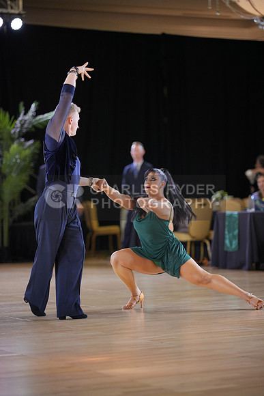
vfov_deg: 15.3
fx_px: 1473
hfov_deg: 10.2
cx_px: 132
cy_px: 198
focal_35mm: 134
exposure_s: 1/500
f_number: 2
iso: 1000
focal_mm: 134
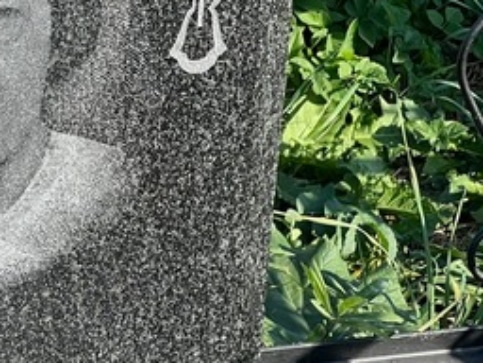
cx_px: -72
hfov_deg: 8.1
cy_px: 461
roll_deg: -2.3
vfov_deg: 6.1
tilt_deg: -30.6
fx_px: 3363
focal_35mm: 241
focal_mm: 9
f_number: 2.8
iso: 32
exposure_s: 1/277
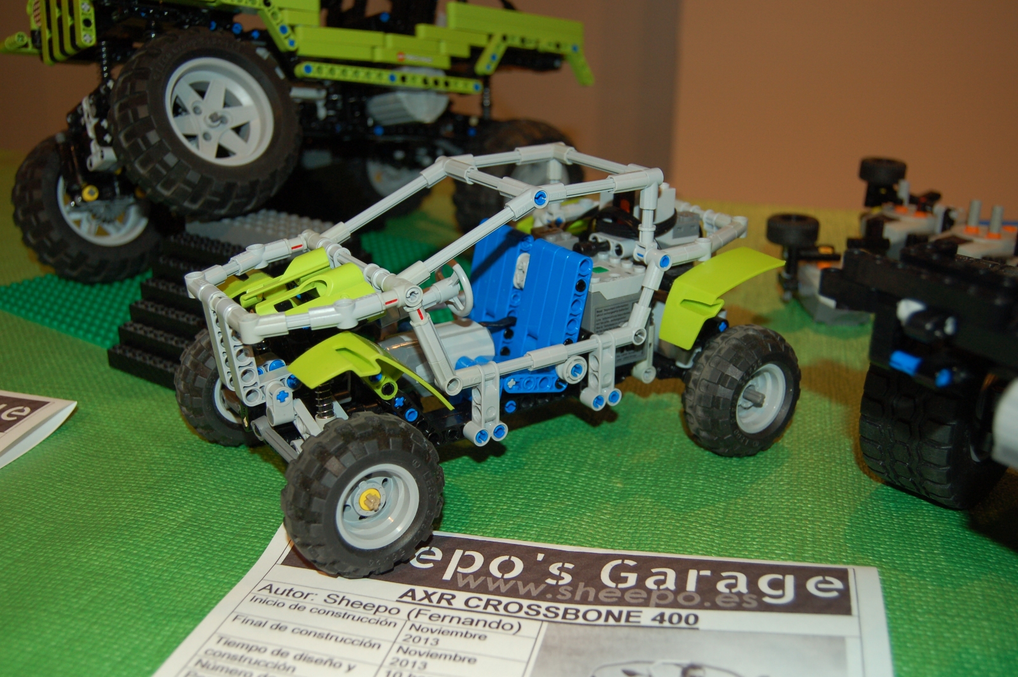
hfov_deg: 49.6
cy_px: 338
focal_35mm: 39
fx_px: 1102
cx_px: 509
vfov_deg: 34.2
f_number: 4
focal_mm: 26
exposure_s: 1/60
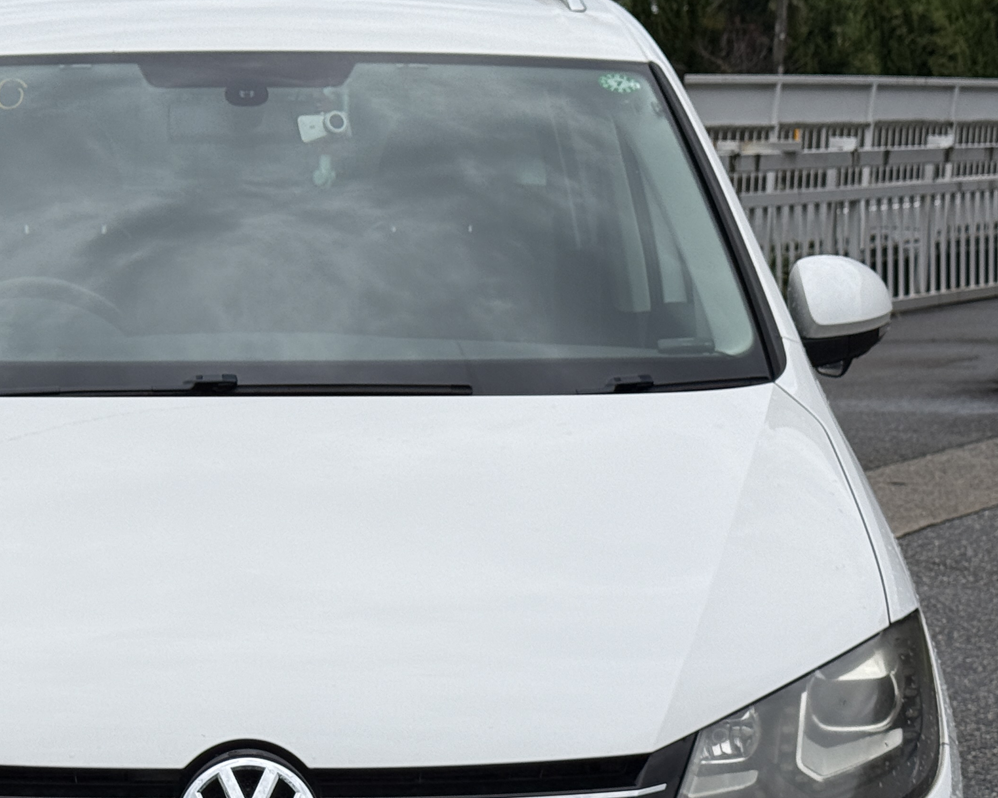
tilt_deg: -10.8
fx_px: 2658
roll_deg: -0.9
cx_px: 250
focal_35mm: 90
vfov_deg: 17.0
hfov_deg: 21.1
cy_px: 607
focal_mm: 6.76
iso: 64
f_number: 1.78
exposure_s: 1/2762
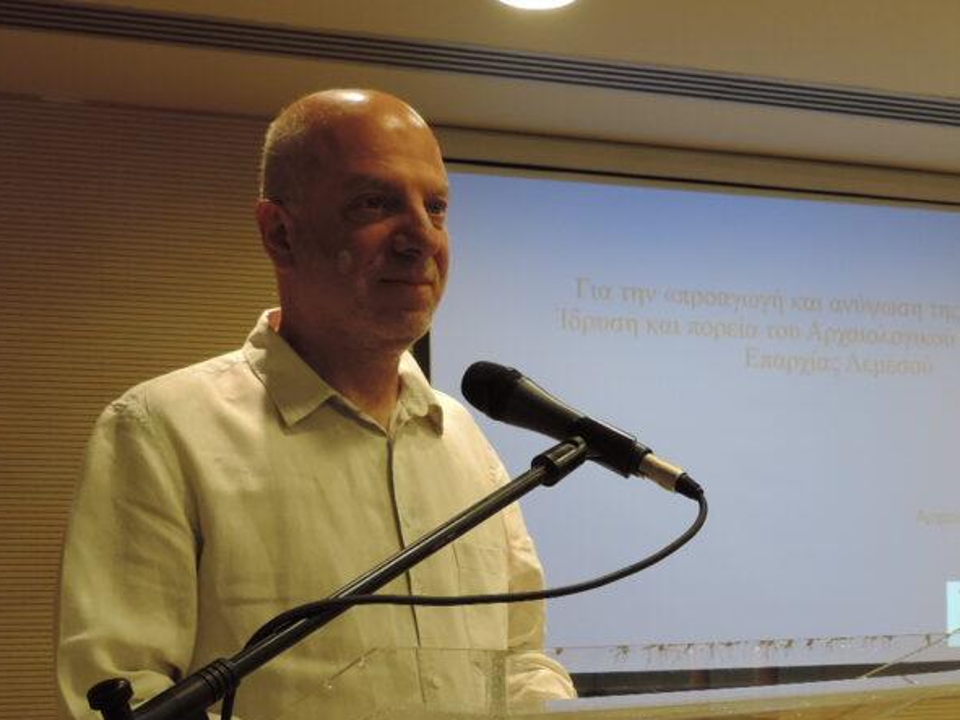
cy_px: 596
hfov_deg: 36.6
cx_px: 604
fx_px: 1442
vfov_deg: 27.4
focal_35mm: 52
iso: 160
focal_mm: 5.3
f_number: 3.1
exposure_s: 1/30
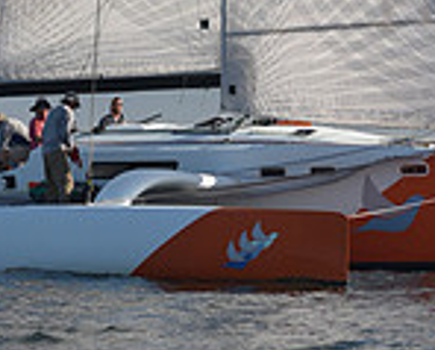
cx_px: 222
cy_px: -453
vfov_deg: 5.8
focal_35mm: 257
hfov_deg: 7.5
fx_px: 3315
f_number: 5
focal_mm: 70
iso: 250
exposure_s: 1/1000
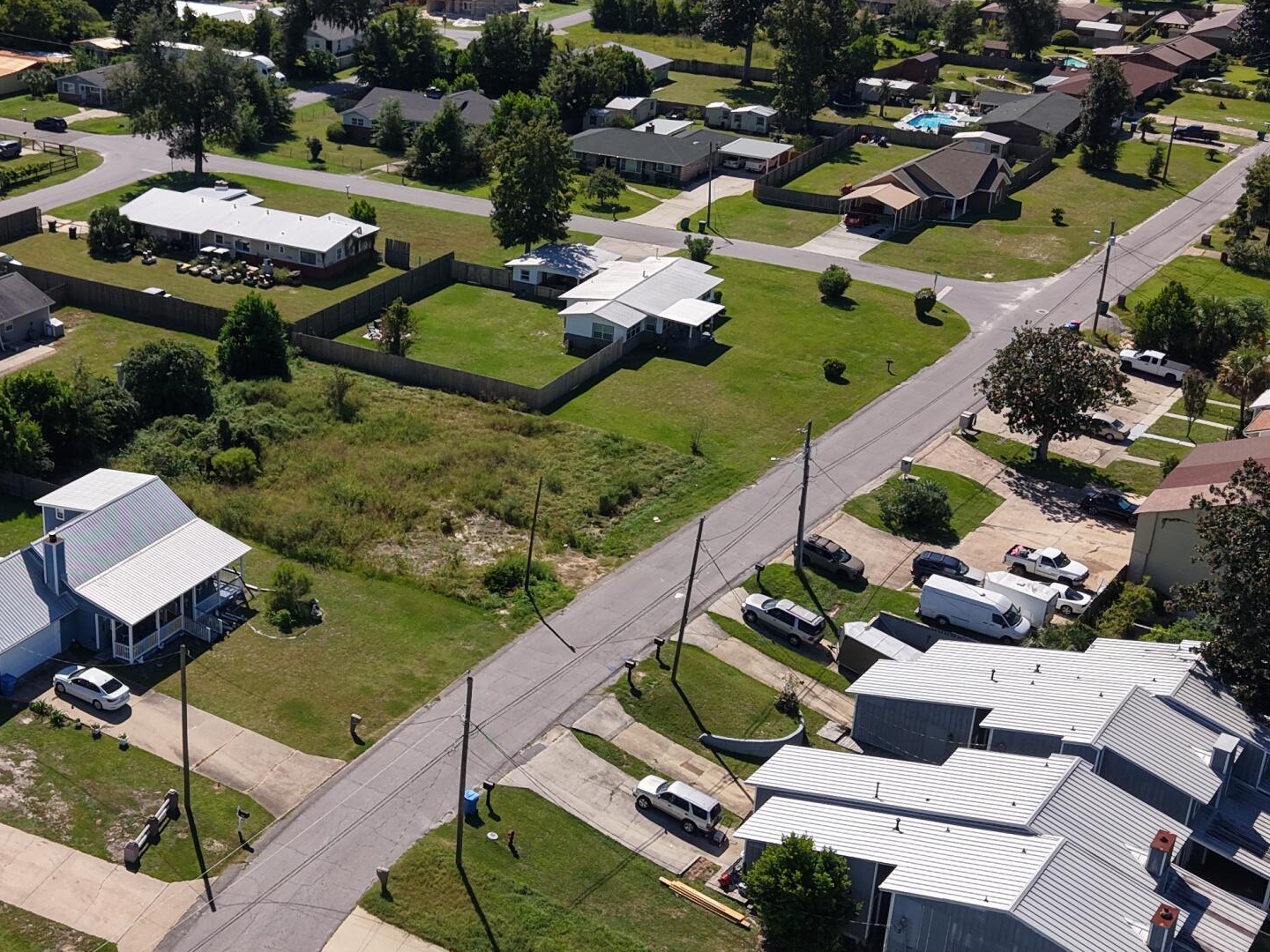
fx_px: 1834
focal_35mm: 50
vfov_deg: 29.1
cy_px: 487
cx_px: 397
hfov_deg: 37.7
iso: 100
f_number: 1.8
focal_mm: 8.67
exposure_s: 1/80
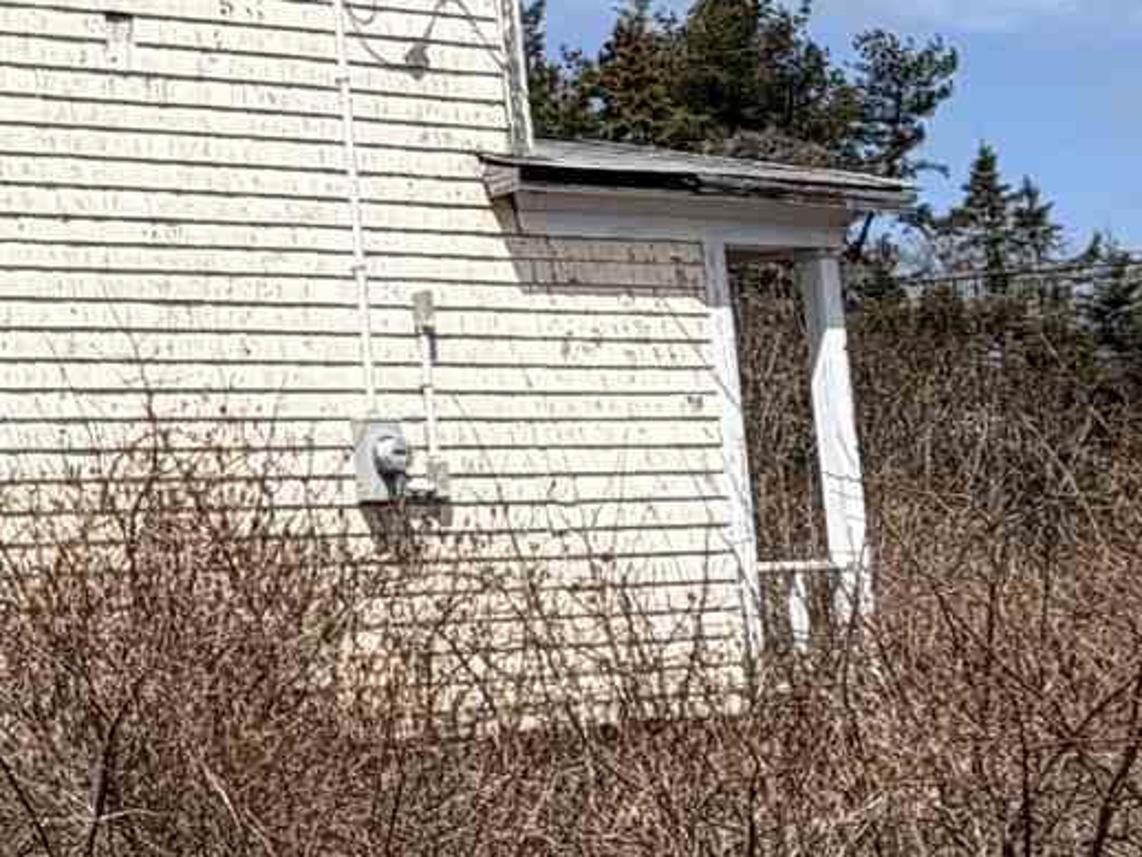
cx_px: -194
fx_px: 2739
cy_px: 227
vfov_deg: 17.7
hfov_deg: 21.9
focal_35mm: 83
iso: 20
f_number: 2.2
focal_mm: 2.22
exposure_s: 1/1235
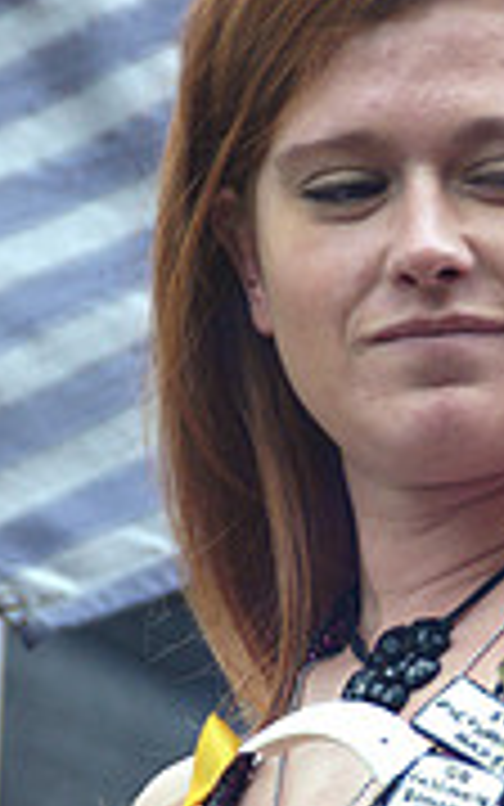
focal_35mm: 806
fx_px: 17699
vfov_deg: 2.6
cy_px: 594
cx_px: 450
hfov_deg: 1.6
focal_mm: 210
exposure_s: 1/250
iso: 400
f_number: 6.3
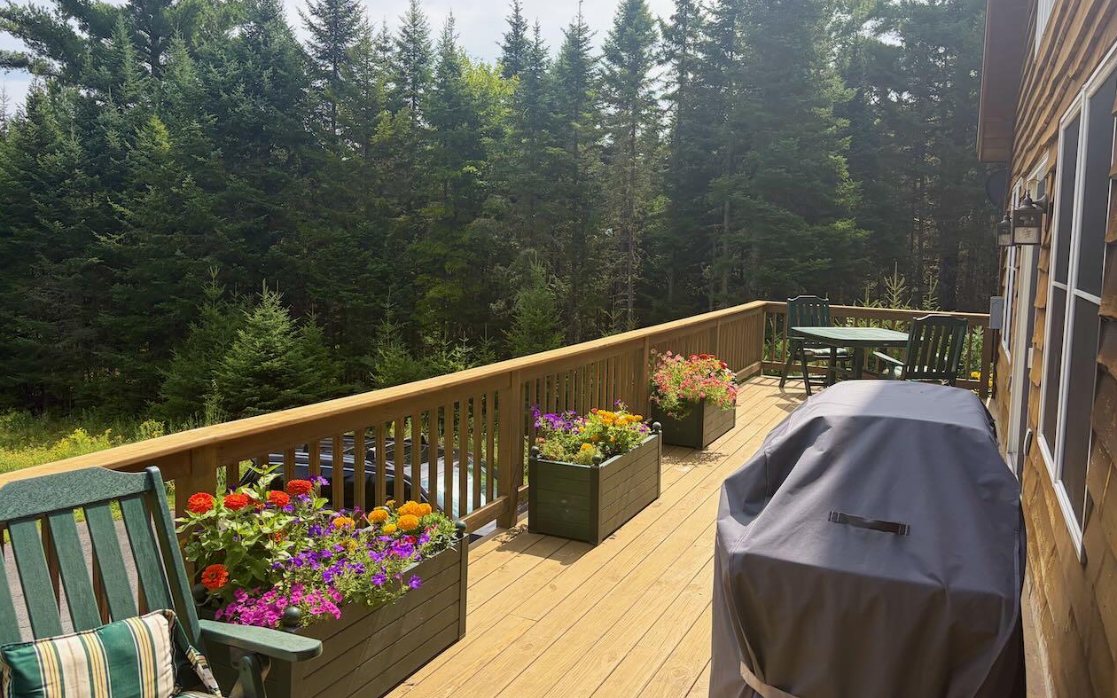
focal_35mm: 28
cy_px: 308
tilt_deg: -3.9
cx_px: 551
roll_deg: -0.9
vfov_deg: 44.4
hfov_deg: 66.5
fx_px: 852
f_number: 1.6
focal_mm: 5.96
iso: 64
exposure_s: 1/2865
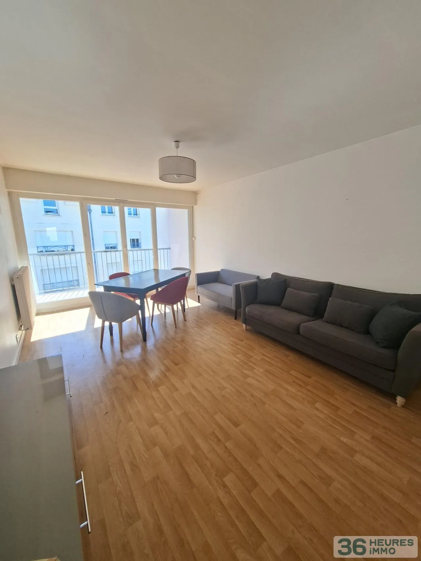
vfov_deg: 106.2
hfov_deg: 89.9
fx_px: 211
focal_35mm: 13
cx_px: 210
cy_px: 280
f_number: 2.2
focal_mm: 1.74
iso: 40
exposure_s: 1/120
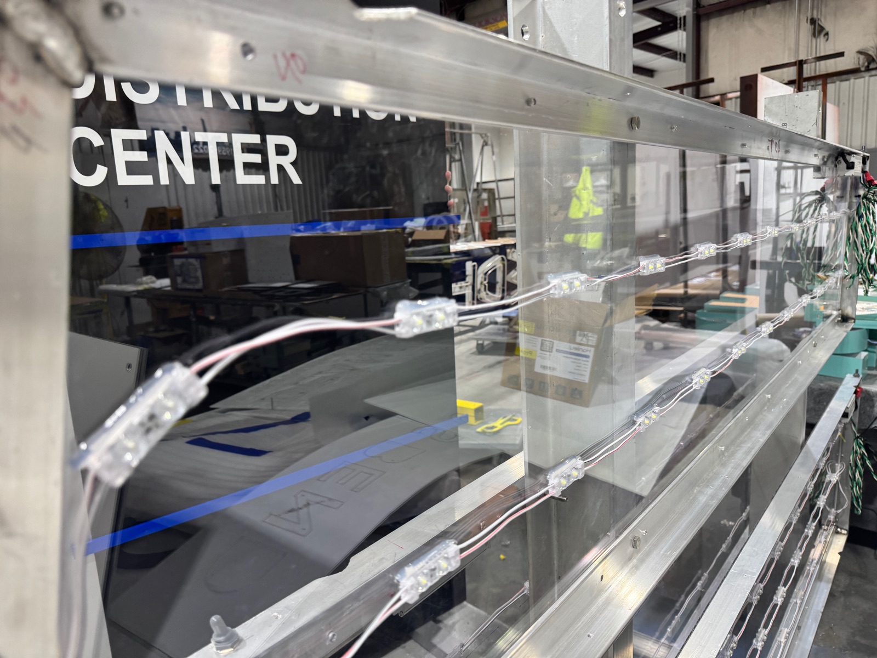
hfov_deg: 71.6
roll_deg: +3.1
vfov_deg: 56.8
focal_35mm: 24
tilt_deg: -9.8
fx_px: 608
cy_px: 329
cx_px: 438
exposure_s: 1/120
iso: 125
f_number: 1.78
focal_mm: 6.76
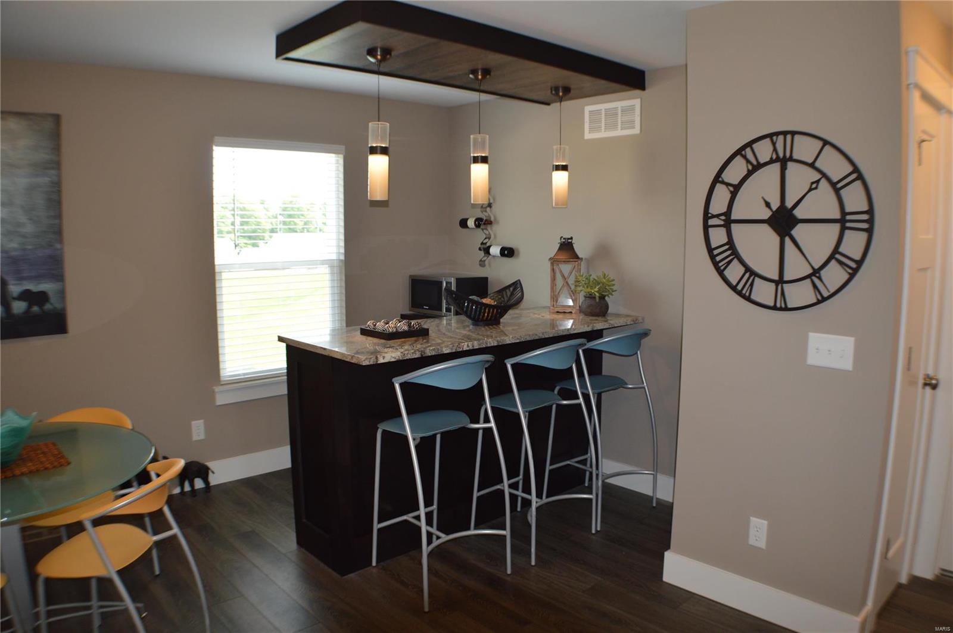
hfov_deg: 57.3
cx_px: 476
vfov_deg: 39.9
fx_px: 873
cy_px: 316
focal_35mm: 33
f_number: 4
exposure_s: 1/100
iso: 400
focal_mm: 22
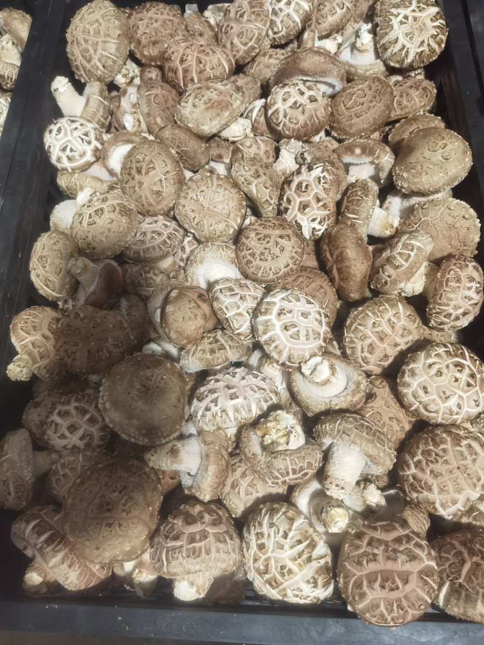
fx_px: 503
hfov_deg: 51.3
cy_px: 322
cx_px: 242
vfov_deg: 65.3
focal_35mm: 27
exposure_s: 1/50
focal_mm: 6.71
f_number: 1.9
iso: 400
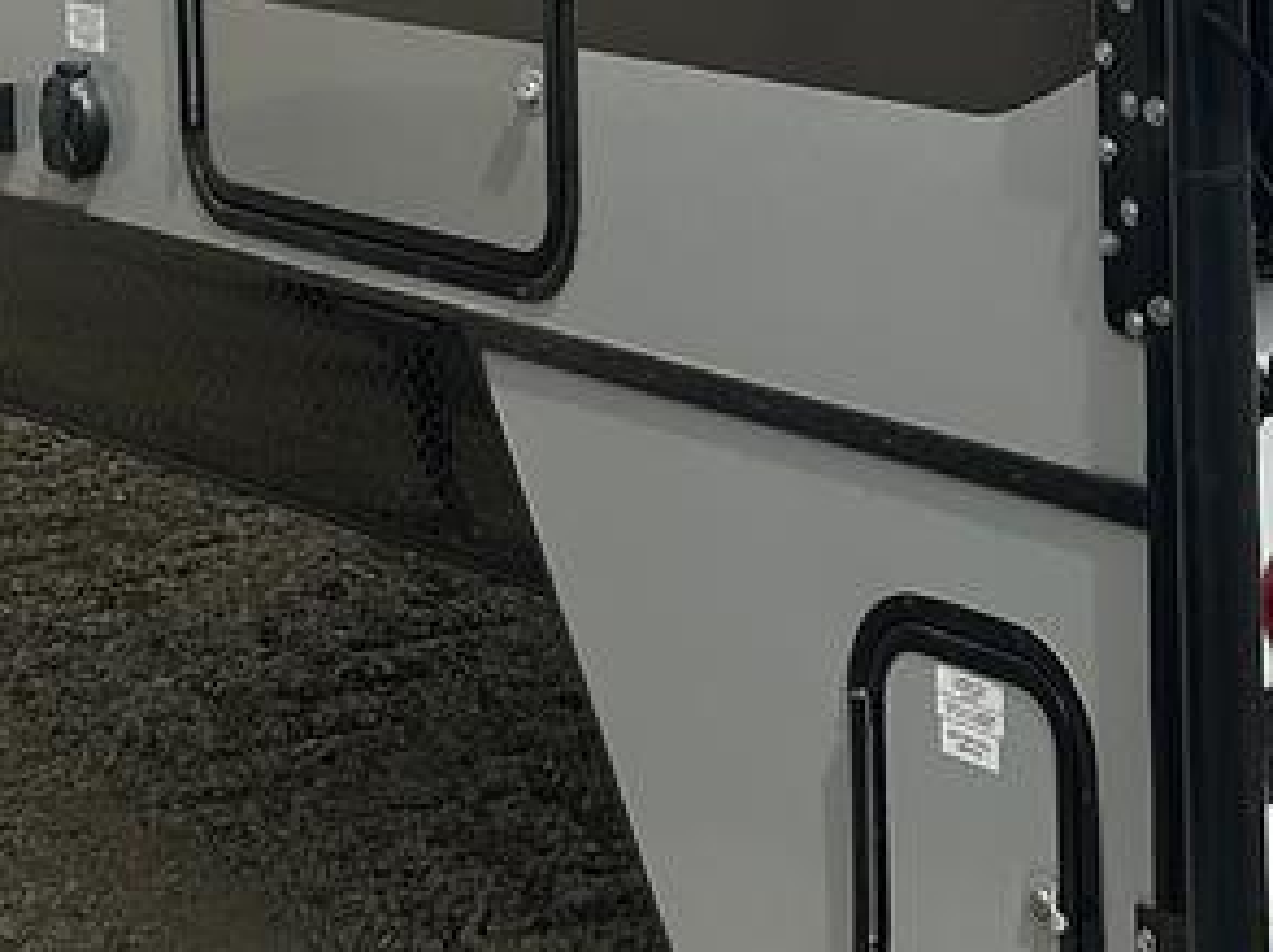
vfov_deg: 13.4
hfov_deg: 18.5
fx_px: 3857
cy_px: -361
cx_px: 1099
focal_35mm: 105
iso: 80
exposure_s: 1/4016
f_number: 1.78
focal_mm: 6.86
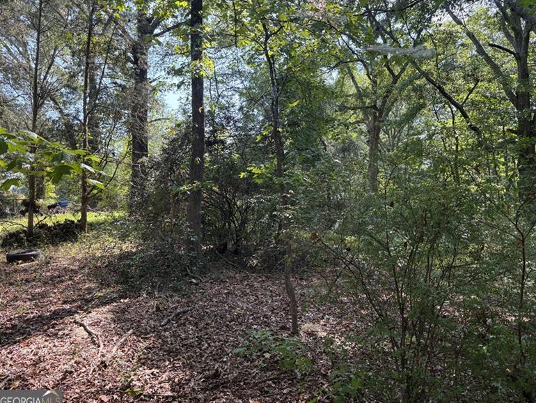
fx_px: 418
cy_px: 202
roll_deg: +0.9
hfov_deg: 65.3
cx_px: 278
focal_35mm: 27
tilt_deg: +2.7
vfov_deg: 51.4
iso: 64
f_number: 1.6
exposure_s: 1/319
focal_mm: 5.96
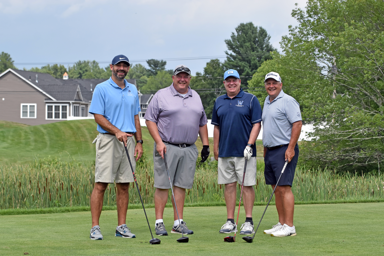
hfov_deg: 19.5
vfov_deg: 13.0
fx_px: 1120
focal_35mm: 105
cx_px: 192
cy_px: 128
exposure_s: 1/1600
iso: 640
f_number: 6.3
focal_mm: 70
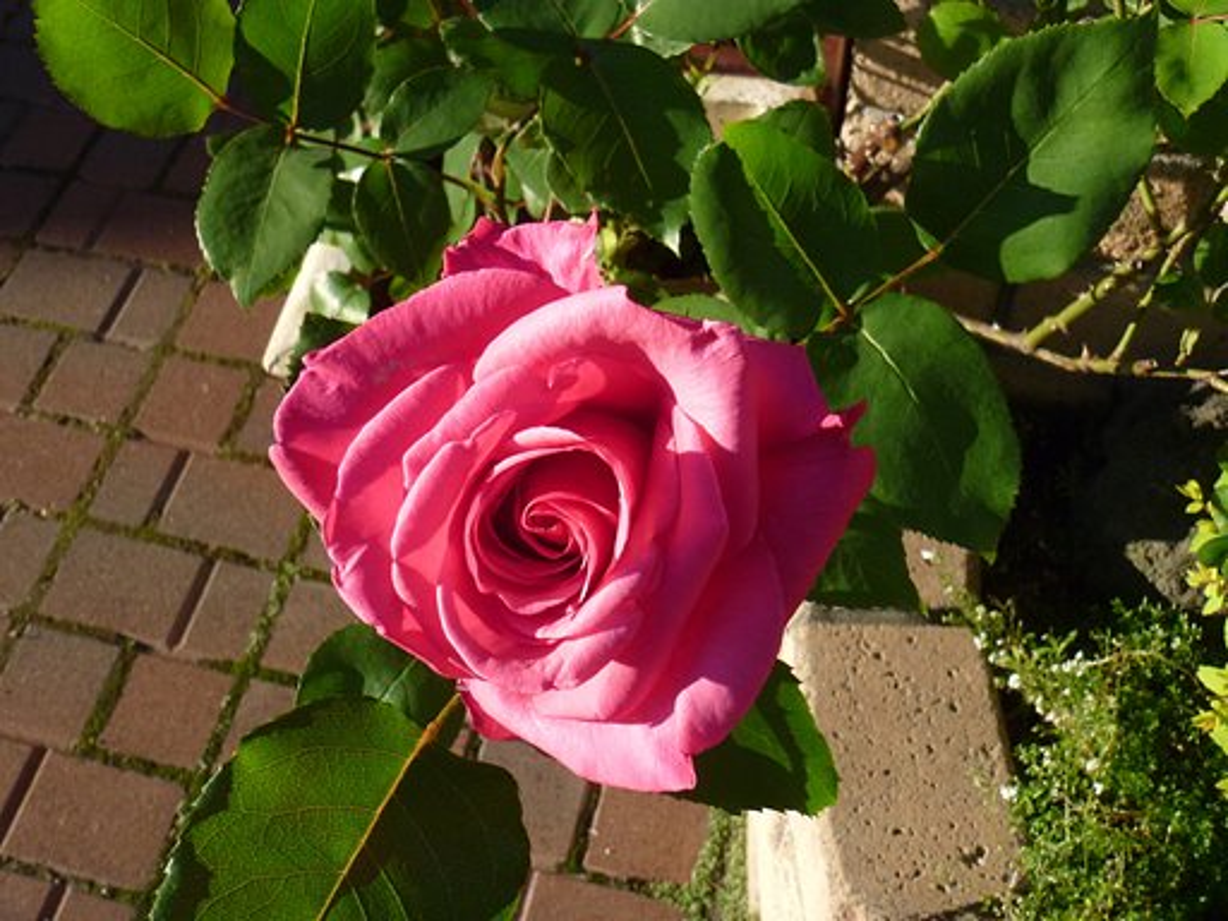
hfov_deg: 45.8
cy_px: 460
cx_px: 614
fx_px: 1454
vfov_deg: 35.1
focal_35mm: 41
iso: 200
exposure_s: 1/250
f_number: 5.6
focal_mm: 7.2
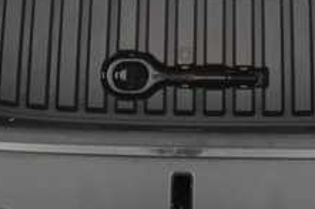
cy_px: -55
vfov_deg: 16.0
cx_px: 185
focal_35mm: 81
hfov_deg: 25.0
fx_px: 708
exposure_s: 1/160
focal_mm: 28
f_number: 4.5
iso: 10000
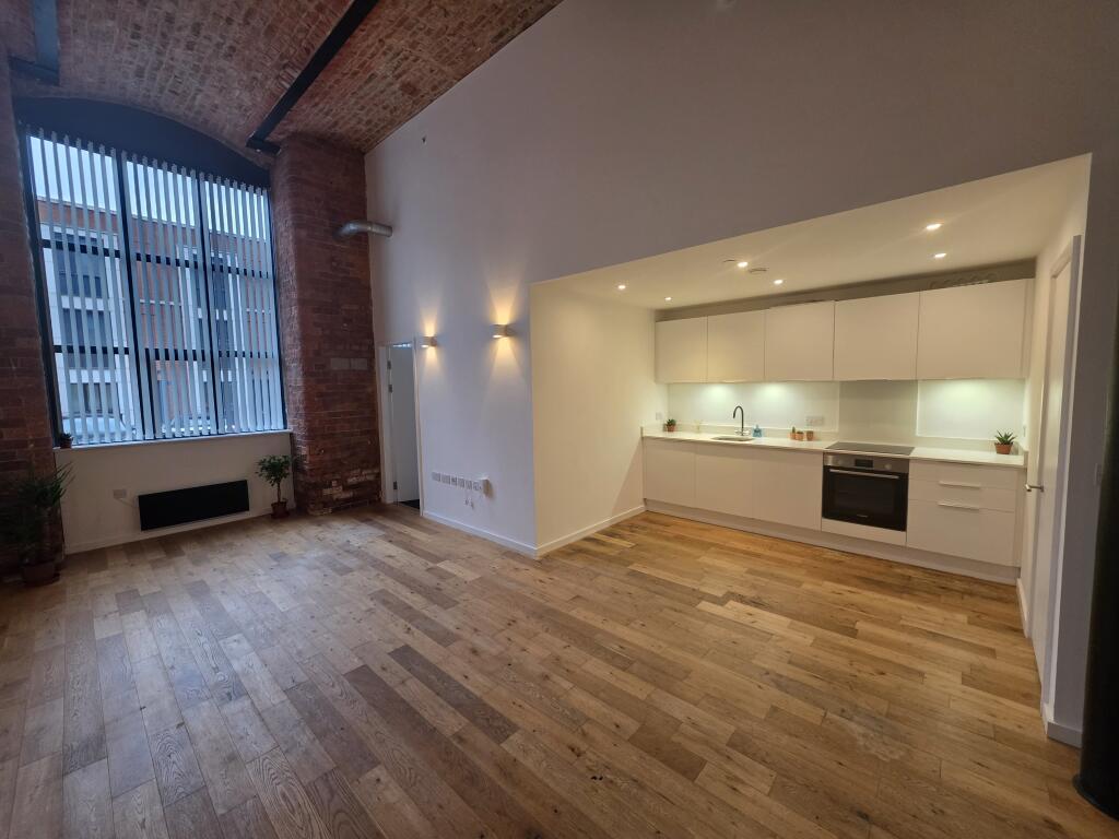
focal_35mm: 13
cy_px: 420
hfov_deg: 106.2
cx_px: 560
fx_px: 420
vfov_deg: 89.9
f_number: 1.9
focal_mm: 2.2
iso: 250
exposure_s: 1/100
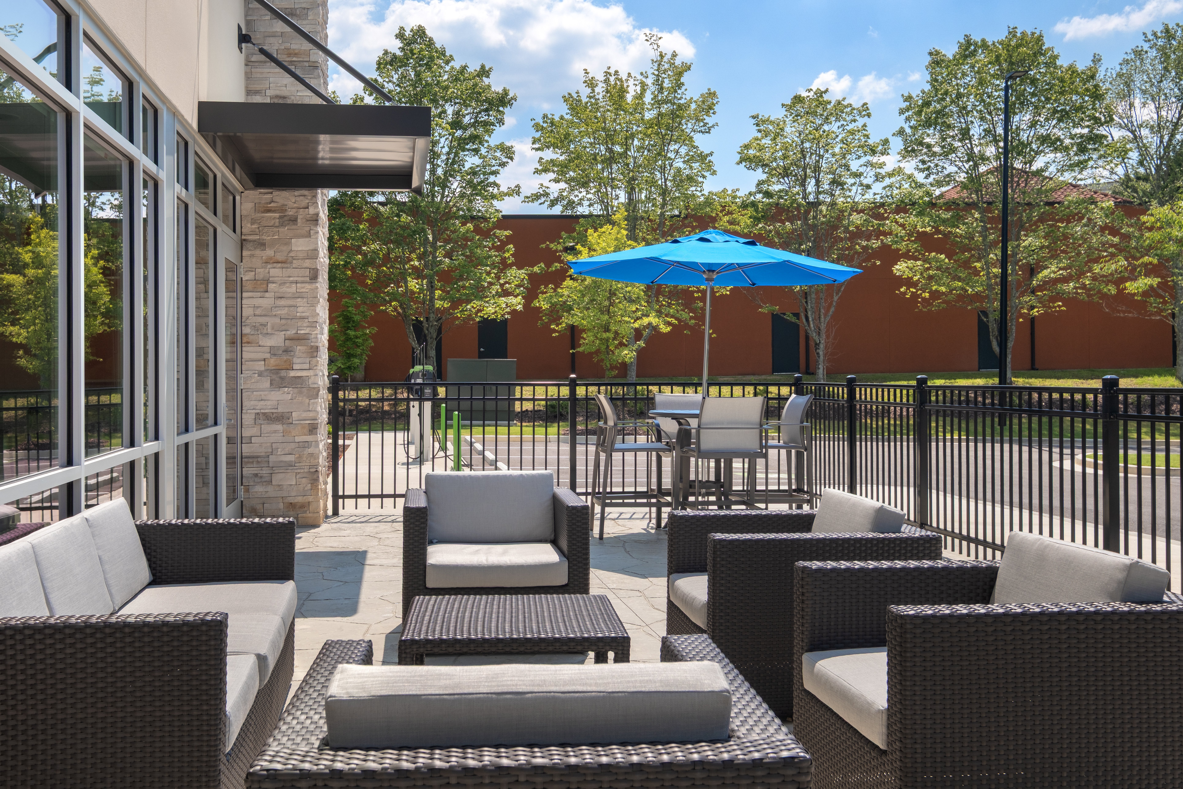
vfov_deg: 36.9
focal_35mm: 36
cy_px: 394
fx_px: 1183
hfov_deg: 53.1
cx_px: 592
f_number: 9
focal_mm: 24
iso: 320
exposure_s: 1/1250
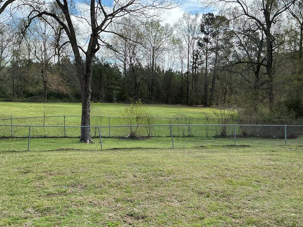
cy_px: 121
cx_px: 139
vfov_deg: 40.7
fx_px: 306
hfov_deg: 52.6
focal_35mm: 35
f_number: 1.8
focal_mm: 3
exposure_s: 1/829
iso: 25
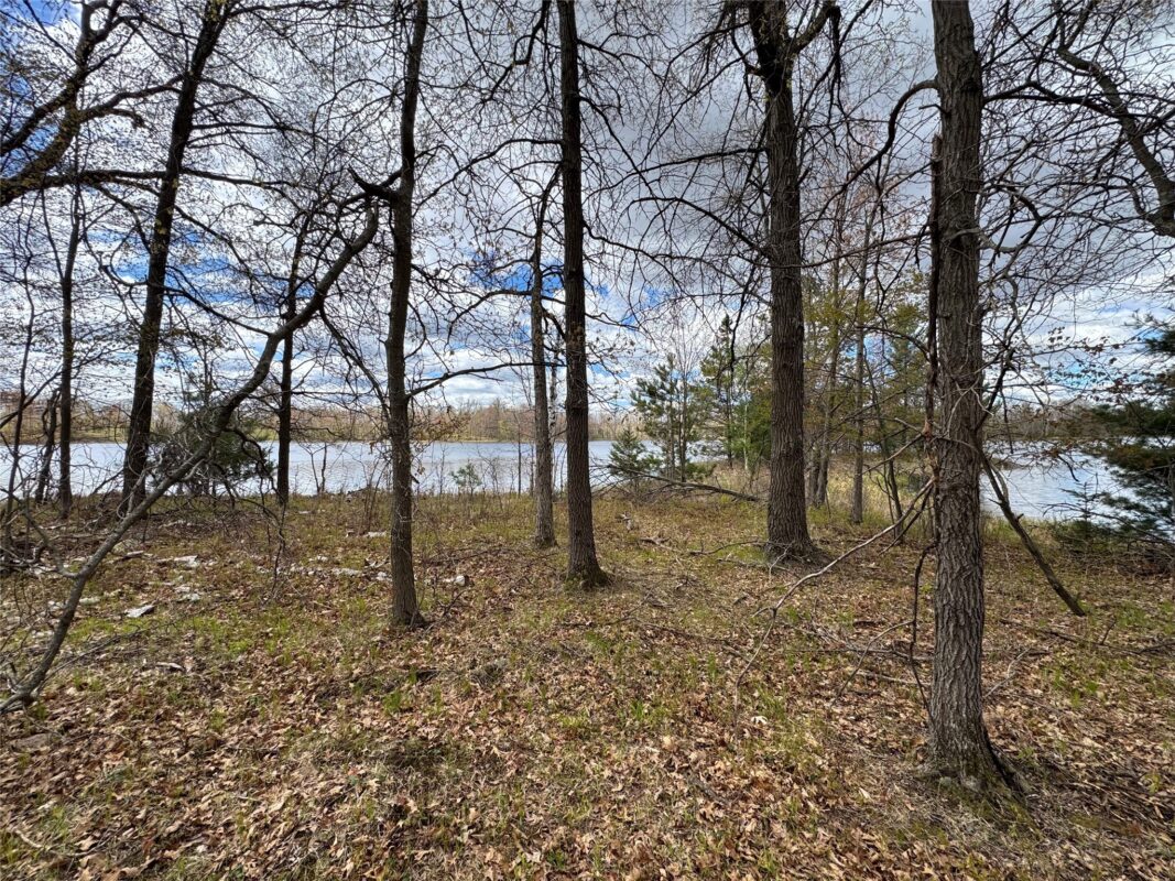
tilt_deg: -1.6
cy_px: 440
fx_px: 475
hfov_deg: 102.1
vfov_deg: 85.7
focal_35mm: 14
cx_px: 588
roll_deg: -0.3
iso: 40
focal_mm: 2.22
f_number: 2.2
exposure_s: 1/544
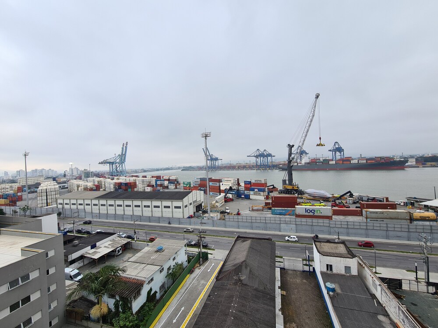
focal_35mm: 13
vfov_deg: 89.9
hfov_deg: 106.2
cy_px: 164
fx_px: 164
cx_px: 219
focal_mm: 2.2
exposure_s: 1/439
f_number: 2.2
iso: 50
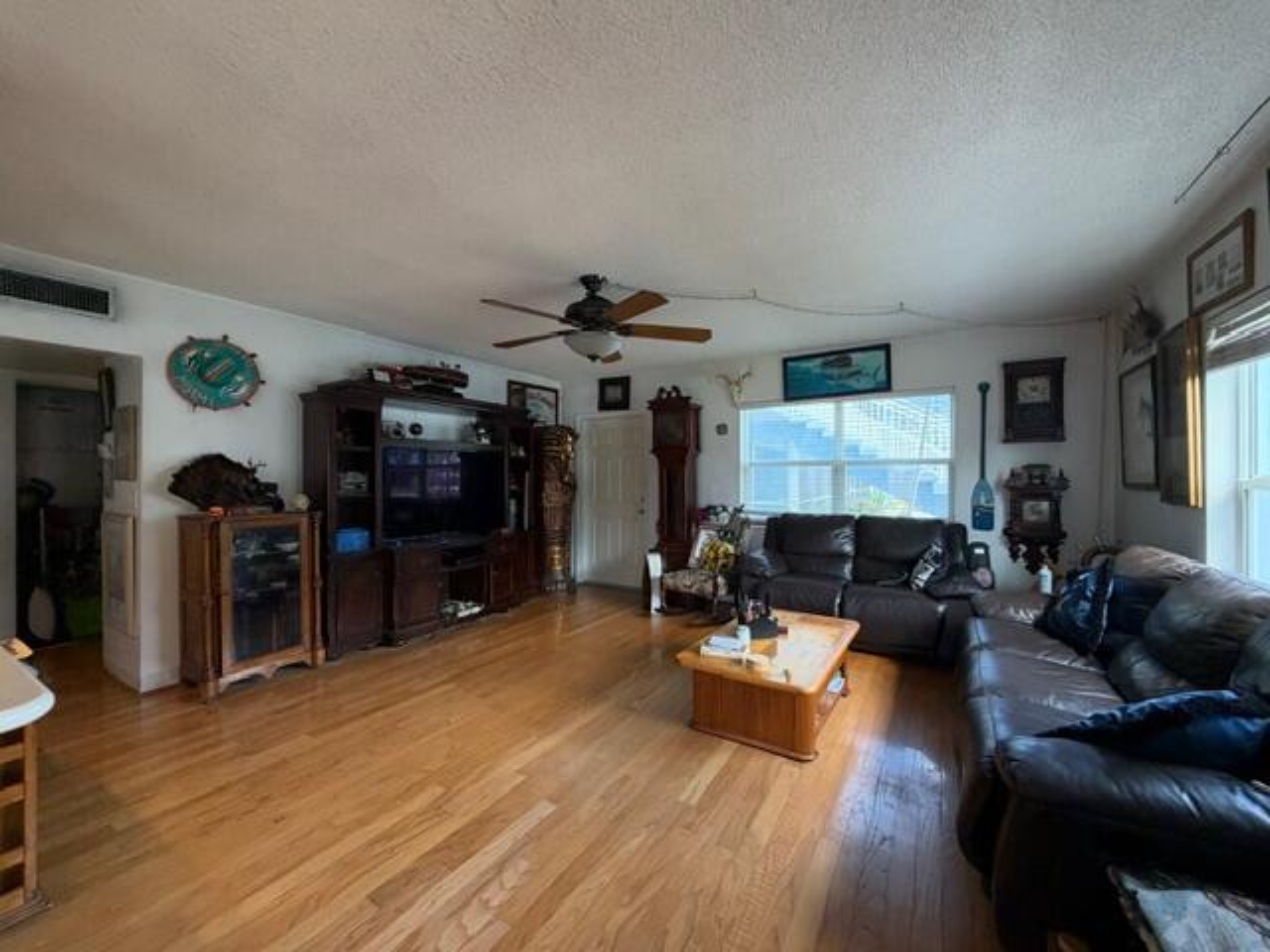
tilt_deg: -0.1
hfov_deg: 102.1
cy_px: 476
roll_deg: -0.3
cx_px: 635
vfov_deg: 85.7
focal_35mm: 14
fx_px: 514
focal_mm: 2.22
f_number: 2.2
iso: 320
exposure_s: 1/80
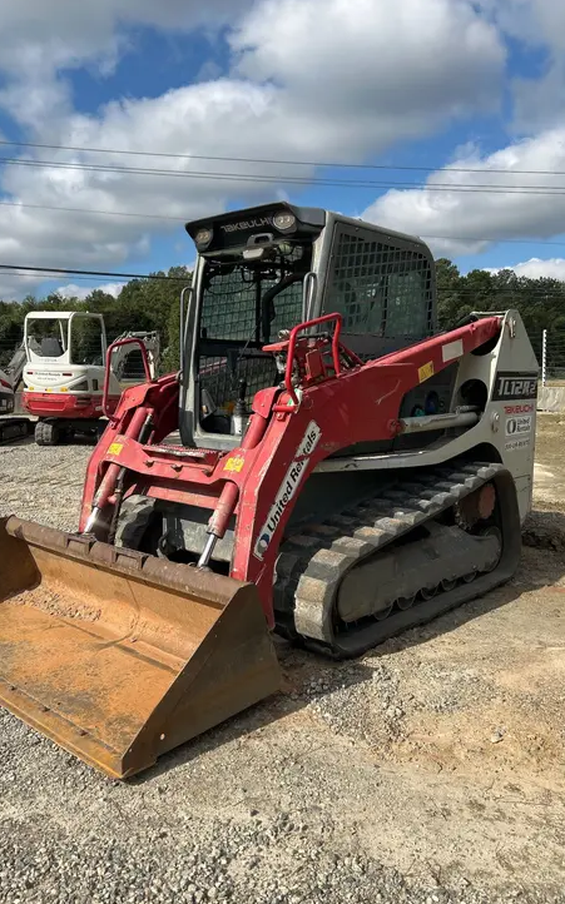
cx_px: 233
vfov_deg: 66.5
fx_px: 690
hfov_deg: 44.3
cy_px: 455
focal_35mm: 28
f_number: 1.5
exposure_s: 1/4630
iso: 50
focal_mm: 5.7
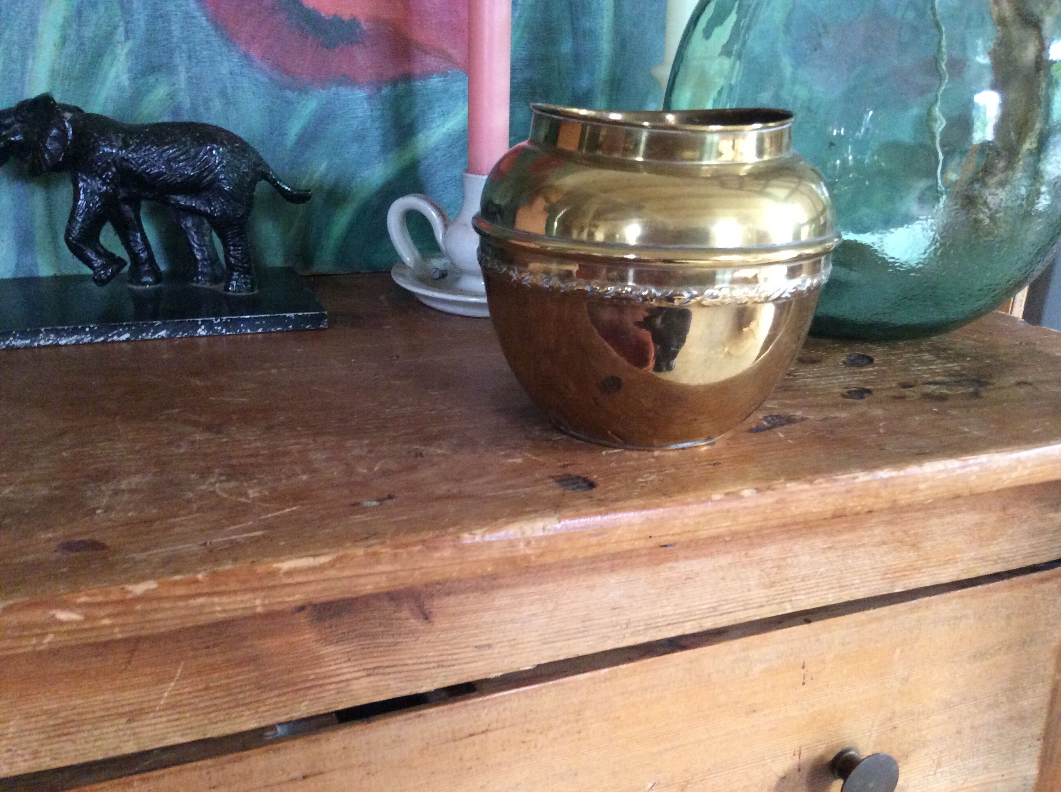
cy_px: 396
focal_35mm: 32
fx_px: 979
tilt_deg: -20.4
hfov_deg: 56.9
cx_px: 530
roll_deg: -0.3
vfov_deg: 44.1
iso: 320
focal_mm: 3.3
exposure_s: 1/25
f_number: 2.4
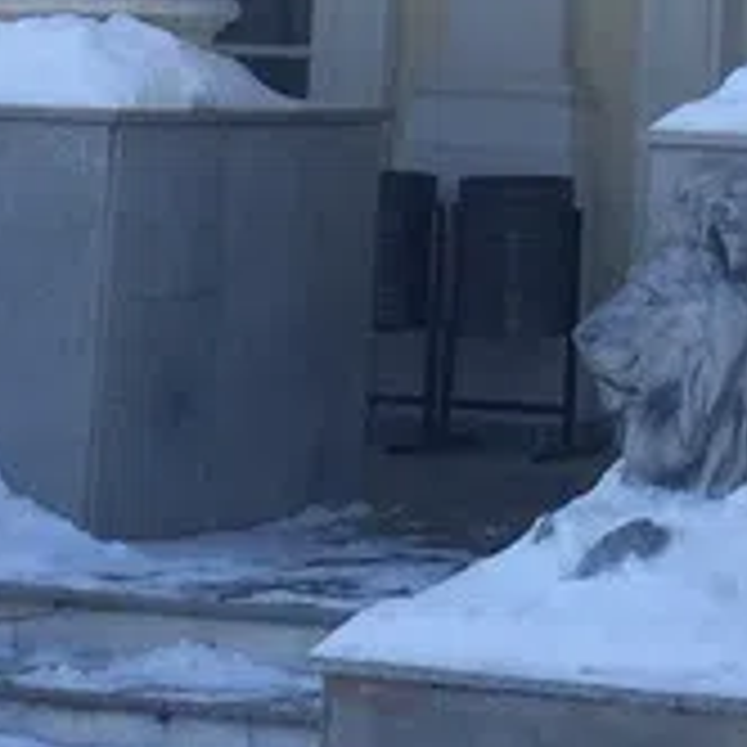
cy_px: -688
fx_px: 4834
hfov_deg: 8.7
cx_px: 1026
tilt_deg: +6.9
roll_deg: -1.1
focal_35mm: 198
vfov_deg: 8.4
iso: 32
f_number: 2.2
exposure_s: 1/791
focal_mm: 4.15
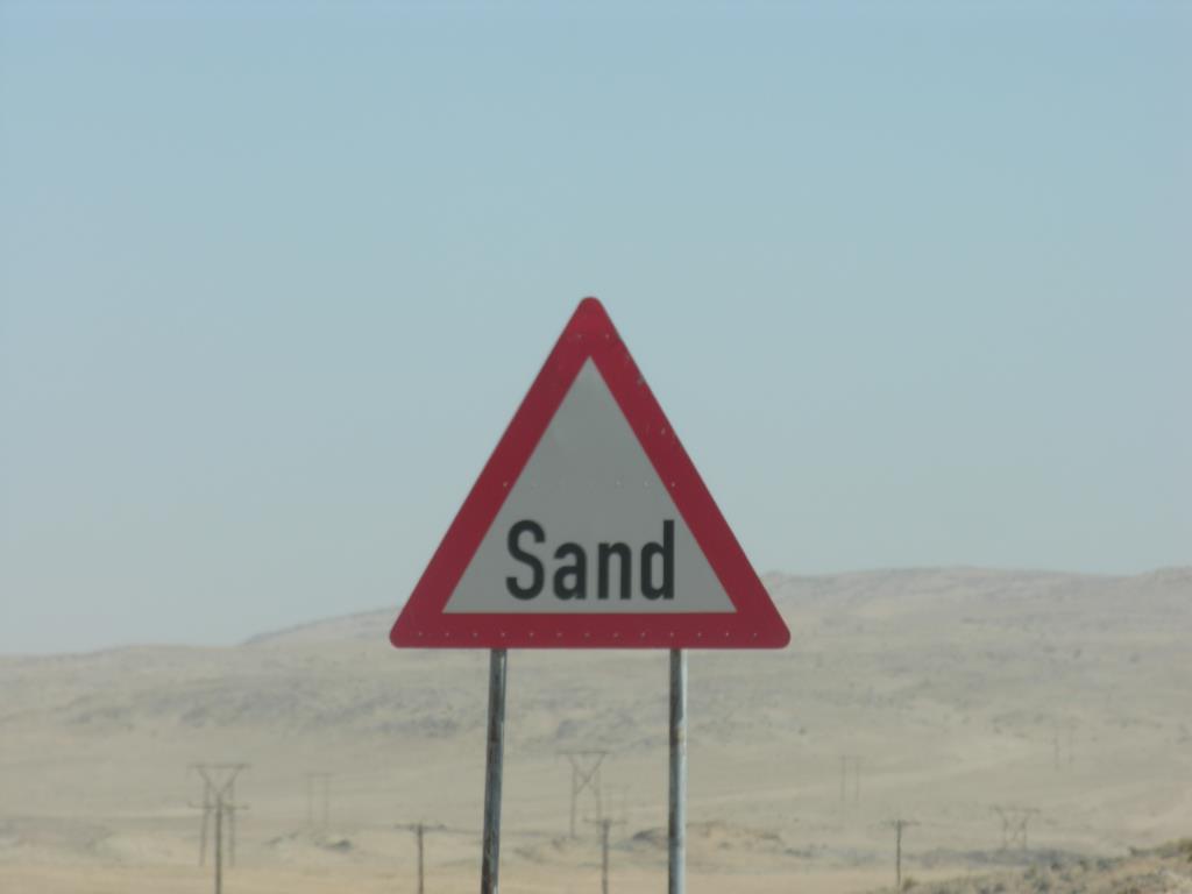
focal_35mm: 302
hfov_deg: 6.6
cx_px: 596
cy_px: 447
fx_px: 10399
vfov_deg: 4.9
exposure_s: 1/210
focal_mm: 77
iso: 50
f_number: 6.9
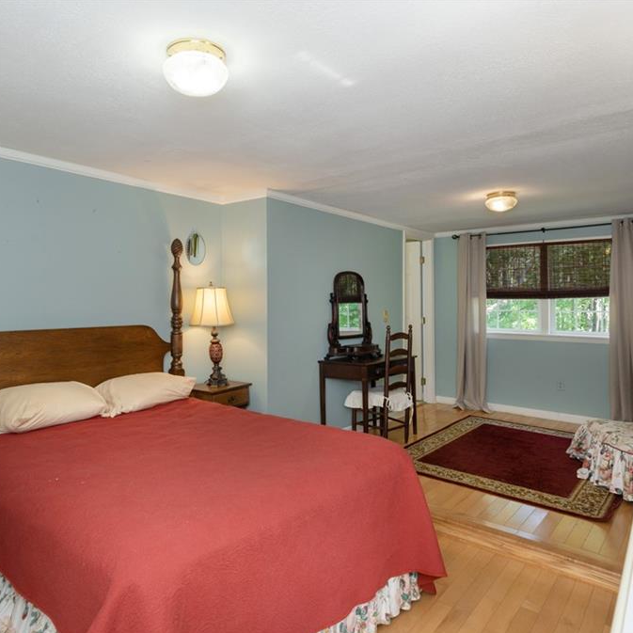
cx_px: 272
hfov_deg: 69.3
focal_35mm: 22
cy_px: 318
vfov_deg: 69.6
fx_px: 455
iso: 320
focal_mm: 17
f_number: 7.1
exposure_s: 1/80
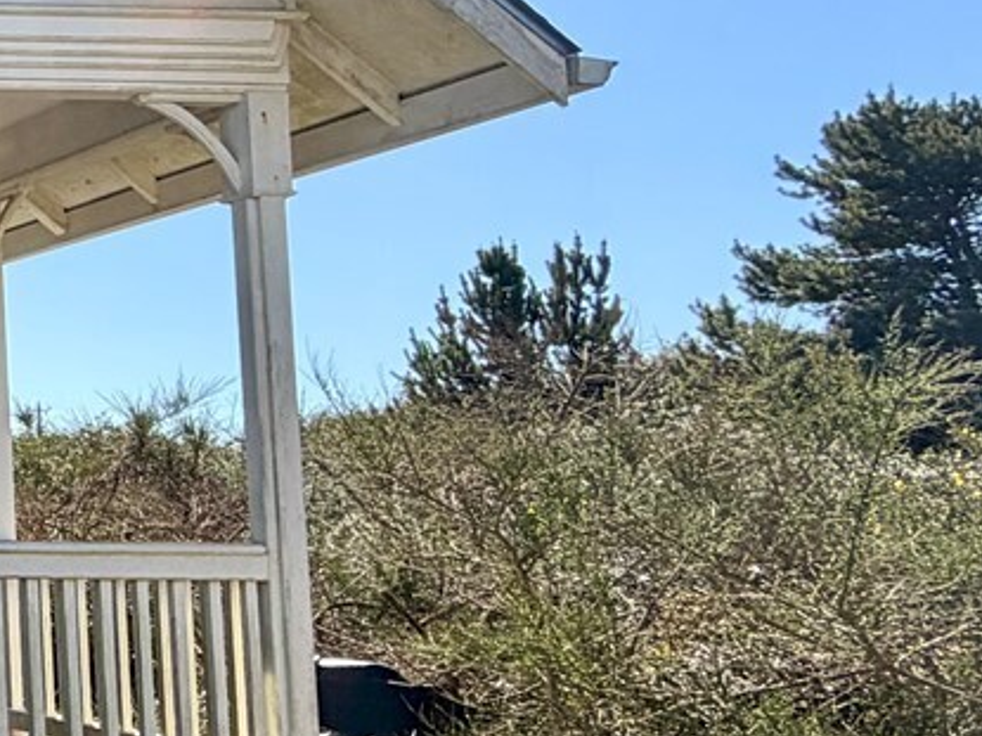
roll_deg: -0.7
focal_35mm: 54
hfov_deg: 21.8
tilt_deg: +4.8
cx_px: -797
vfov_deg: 27.0
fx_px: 1531
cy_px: 390
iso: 32
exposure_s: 1/770
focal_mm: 2.22
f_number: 2.2
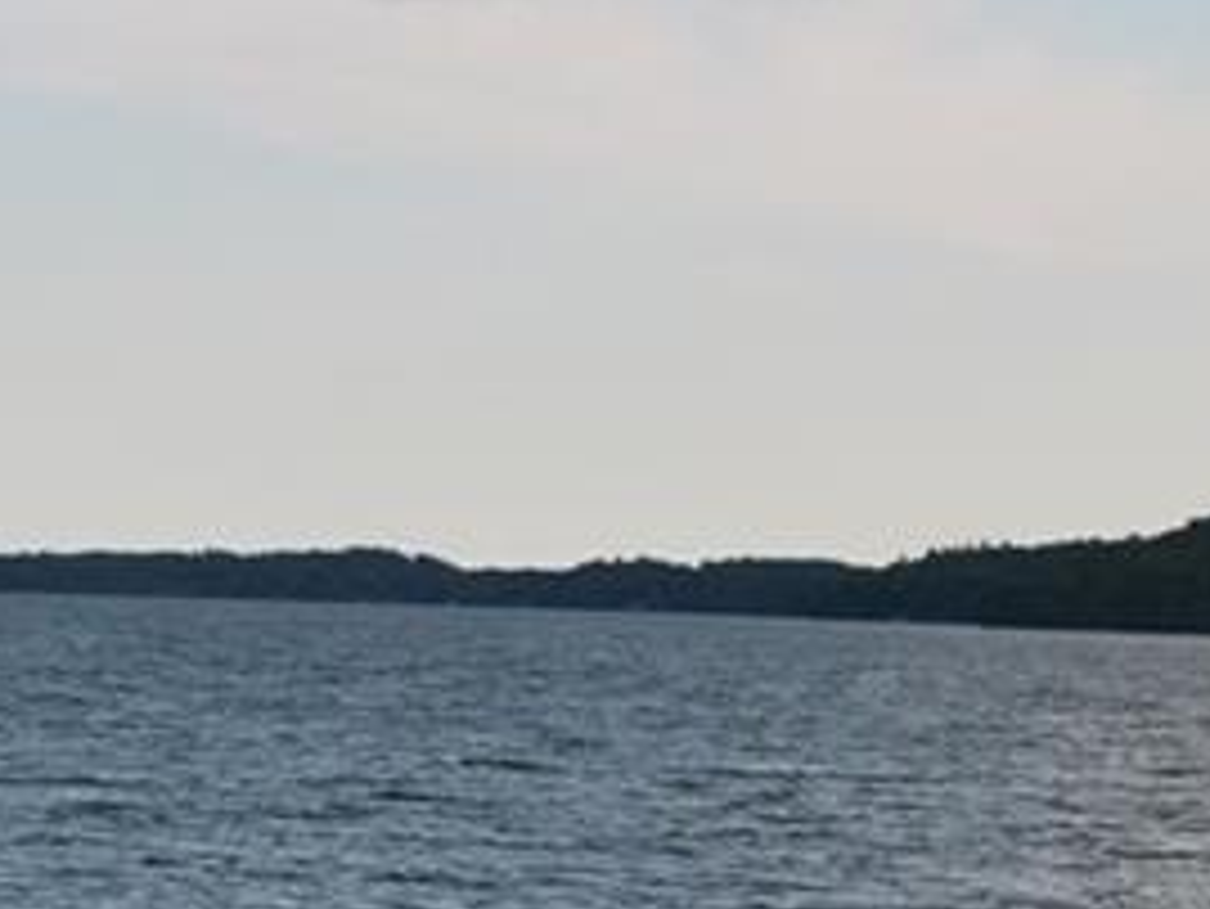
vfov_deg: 9.1
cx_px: -171
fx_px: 5554
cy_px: 1366
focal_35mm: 159
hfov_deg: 12.2
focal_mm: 29
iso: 200
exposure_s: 1/250
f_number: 8
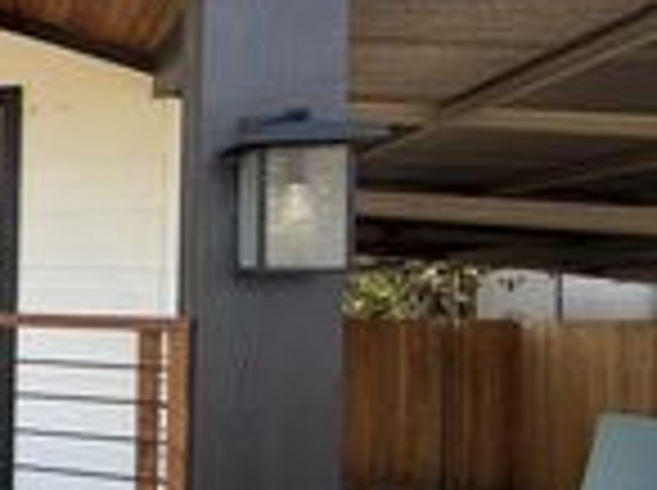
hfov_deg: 25.2
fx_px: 910
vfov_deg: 30.1
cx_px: -414
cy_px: 276
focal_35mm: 48
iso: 50
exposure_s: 1/273
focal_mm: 2.22
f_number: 2.2
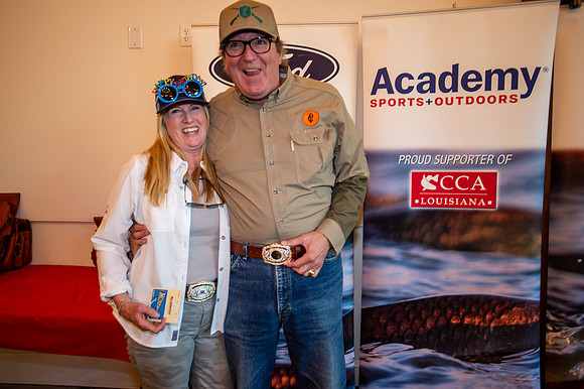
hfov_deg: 71.5
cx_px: 292
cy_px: 194
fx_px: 405
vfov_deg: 51.2
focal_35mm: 25
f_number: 2.8
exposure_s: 1/60
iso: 800
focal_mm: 25
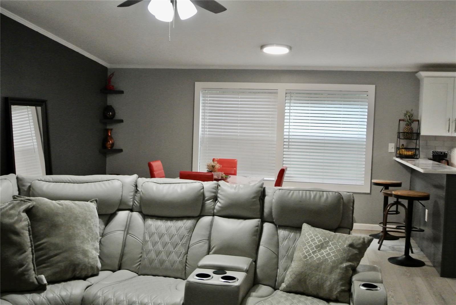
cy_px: 152
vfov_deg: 33.5
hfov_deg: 48.4
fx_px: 507
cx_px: 228
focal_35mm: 40
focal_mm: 15.1
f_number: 4.2
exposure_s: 1/125
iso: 1800
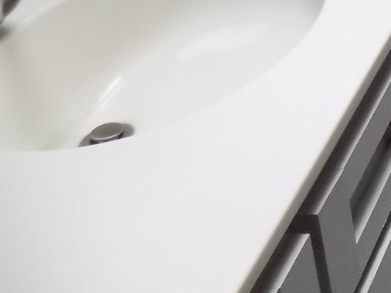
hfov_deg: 16.6
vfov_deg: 14.3
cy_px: -208
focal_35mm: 93
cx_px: 754
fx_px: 1051
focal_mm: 4
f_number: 3.1
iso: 180
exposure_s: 1/30
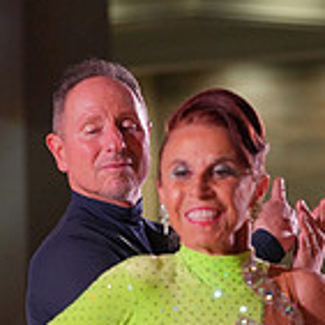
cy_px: 542
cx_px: 273
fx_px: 4493
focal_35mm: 423
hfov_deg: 4.1
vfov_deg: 4.1
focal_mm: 121
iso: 1600
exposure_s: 1/500
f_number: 4
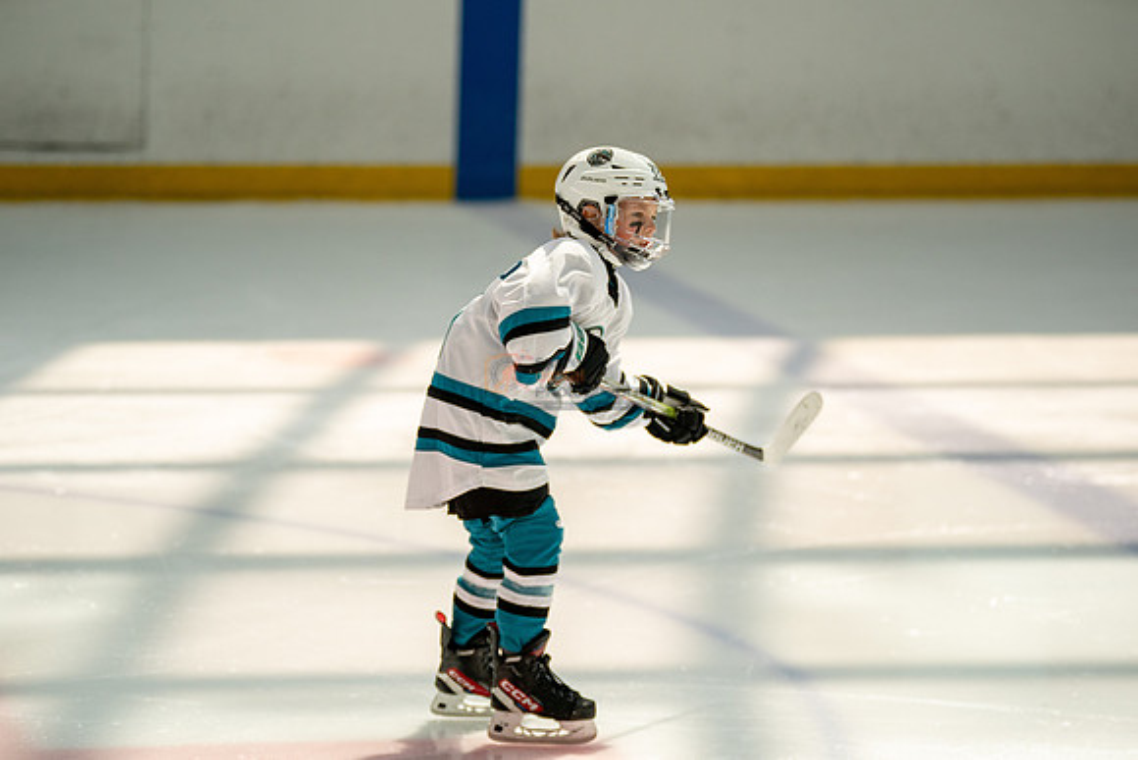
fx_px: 5565
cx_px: 569
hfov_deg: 11.7
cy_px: 380
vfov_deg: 7.8
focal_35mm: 176
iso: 1600
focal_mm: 176
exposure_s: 1/5000
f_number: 3.2
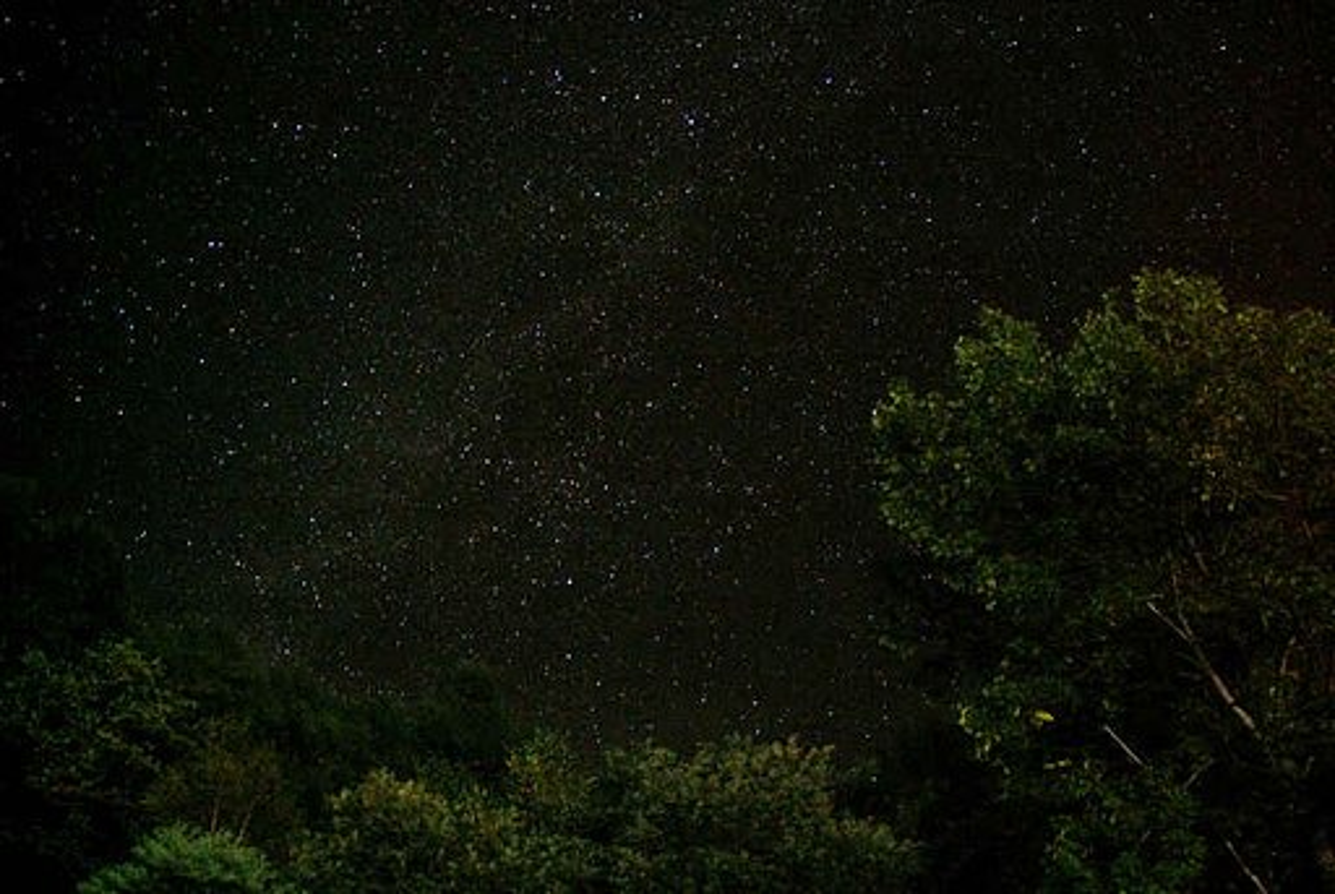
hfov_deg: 67.3
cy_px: 447
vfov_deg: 48.1
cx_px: 668
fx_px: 1003
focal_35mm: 27
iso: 1600
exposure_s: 30
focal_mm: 18
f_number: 3.5
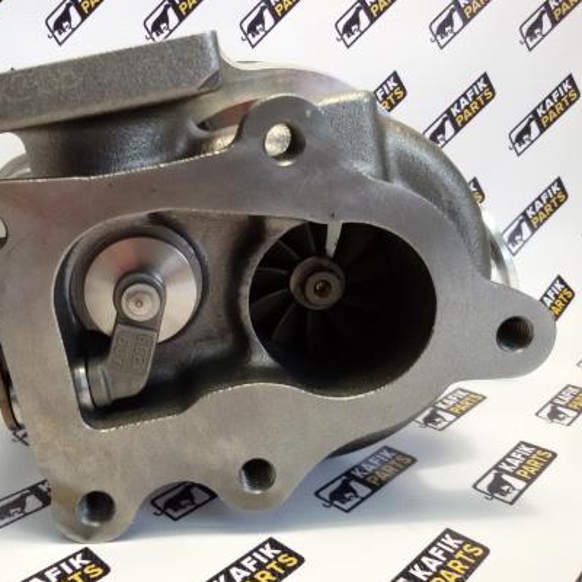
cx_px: 208
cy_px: 293
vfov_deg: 44.9
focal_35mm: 37
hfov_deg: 44.5
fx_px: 704
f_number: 2.4
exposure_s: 1/33
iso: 125
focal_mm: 2.93
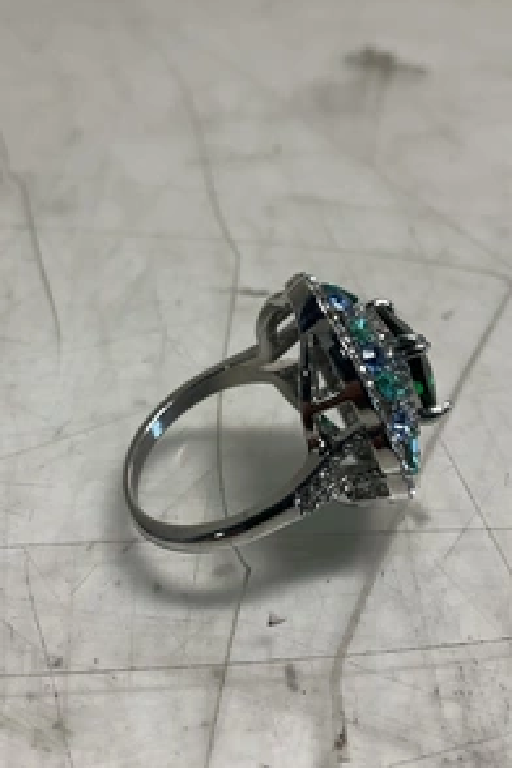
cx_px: 230
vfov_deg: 47.4
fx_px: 875
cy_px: 379
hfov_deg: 32.6
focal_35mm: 41
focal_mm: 3
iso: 40
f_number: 1.8
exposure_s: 1/120
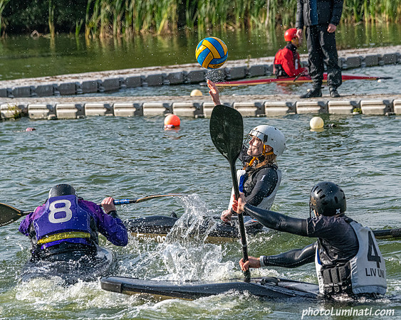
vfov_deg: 5.3
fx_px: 3445
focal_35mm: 290
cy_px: 155
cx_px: 248
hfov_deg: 6.7
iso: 2500
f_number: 10
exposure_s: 1/3200
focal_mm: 250
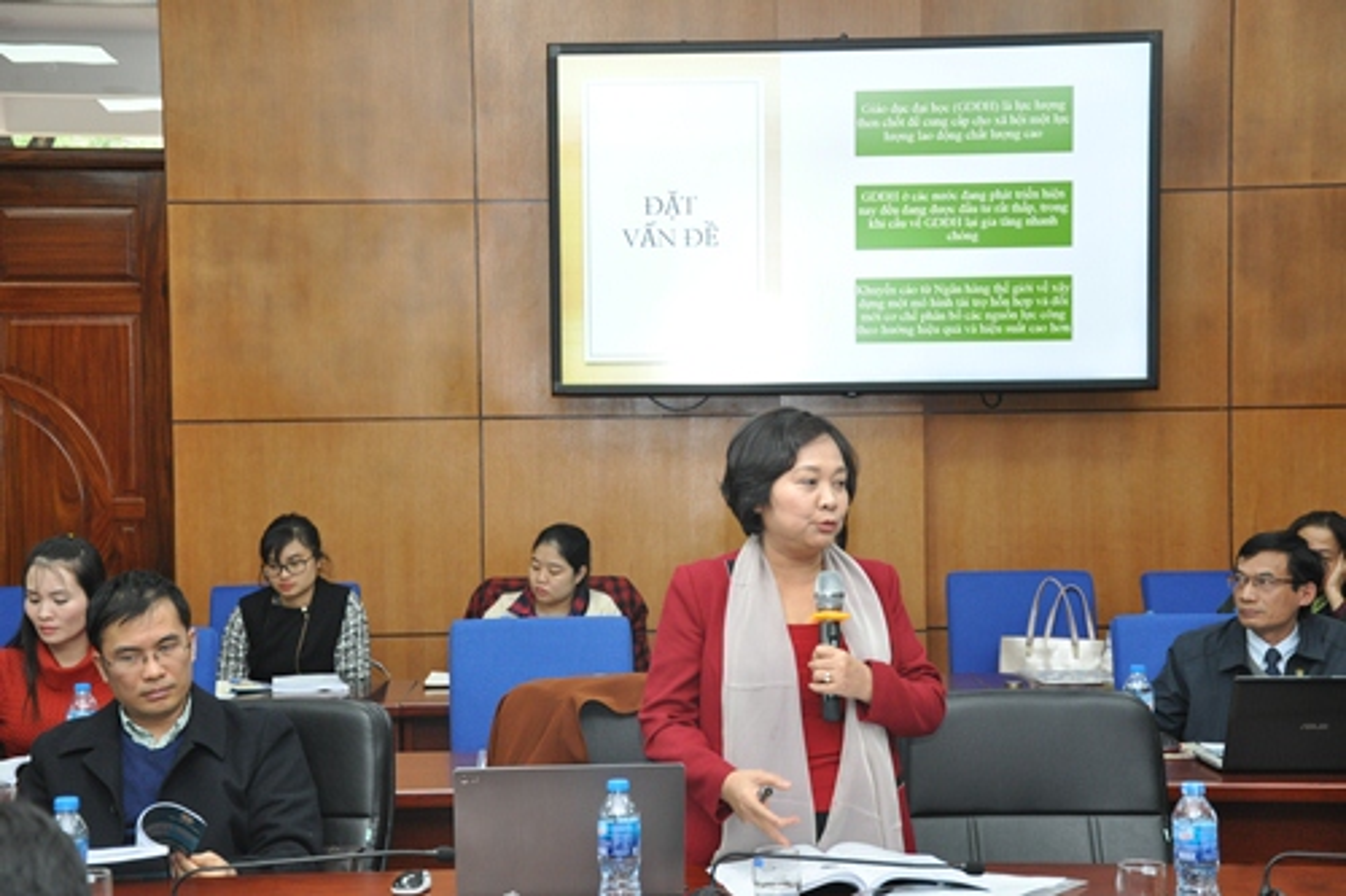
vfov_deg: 20.1
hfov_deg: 29.9
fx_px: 2523
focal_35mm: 68
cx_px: 673
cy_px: 448
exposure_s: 1/60
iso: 800
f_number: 4.8
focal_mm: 45
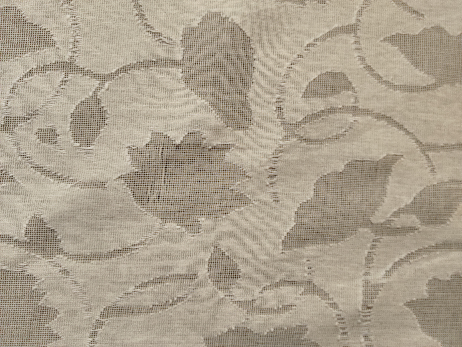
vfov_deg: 53.1
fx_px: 347
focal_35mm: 26
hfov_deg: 67.3
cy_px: 174
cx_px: 231
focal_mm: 2.78
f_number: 2
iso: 125
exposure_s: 1/100
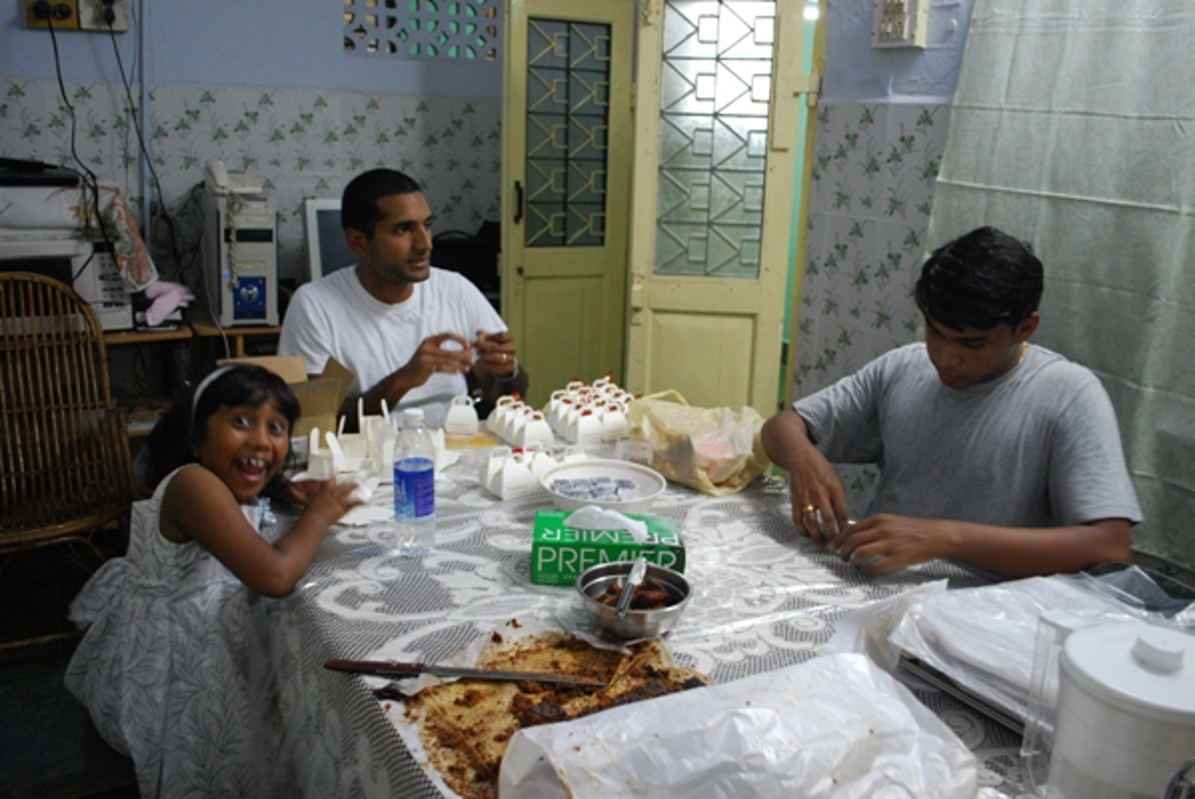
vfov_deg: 43.7
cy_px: 400
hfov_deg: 61.9
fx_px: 997
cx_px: 598
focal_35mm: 30
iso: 800
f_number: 3.8
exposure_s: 1/15
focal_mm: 20
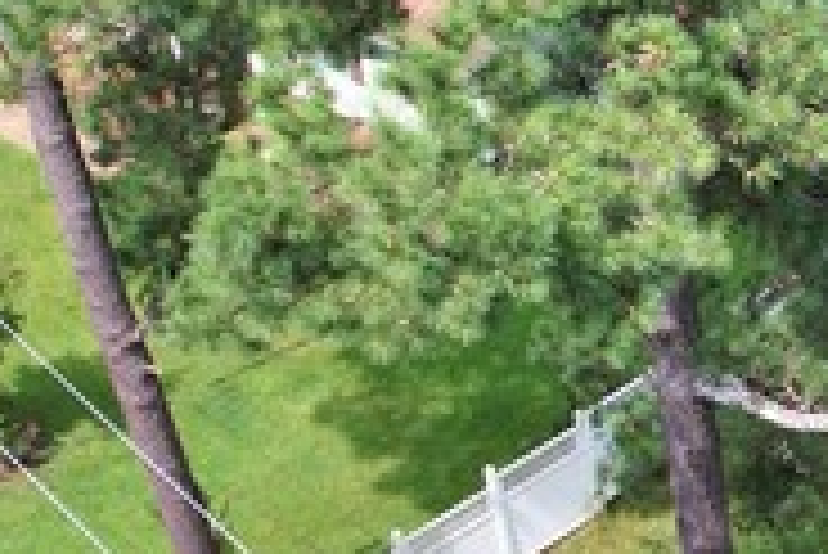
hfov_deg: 14.1
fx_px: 2992
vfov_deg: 10.6
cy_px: 392
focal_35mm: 130
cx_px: 1462
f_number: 2.8
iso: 100
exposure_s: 1/60
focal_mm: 8.38
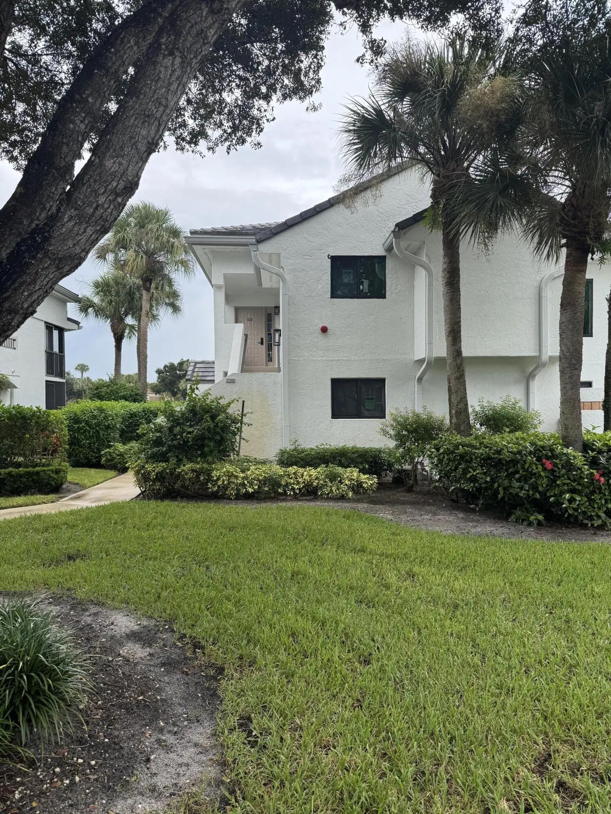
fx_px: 565
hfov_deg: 56.8
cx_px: 306
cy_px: 407
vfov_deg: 71.6
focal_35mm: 24
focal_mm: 6.76
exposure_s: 1/1311
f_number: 1.78
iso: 80
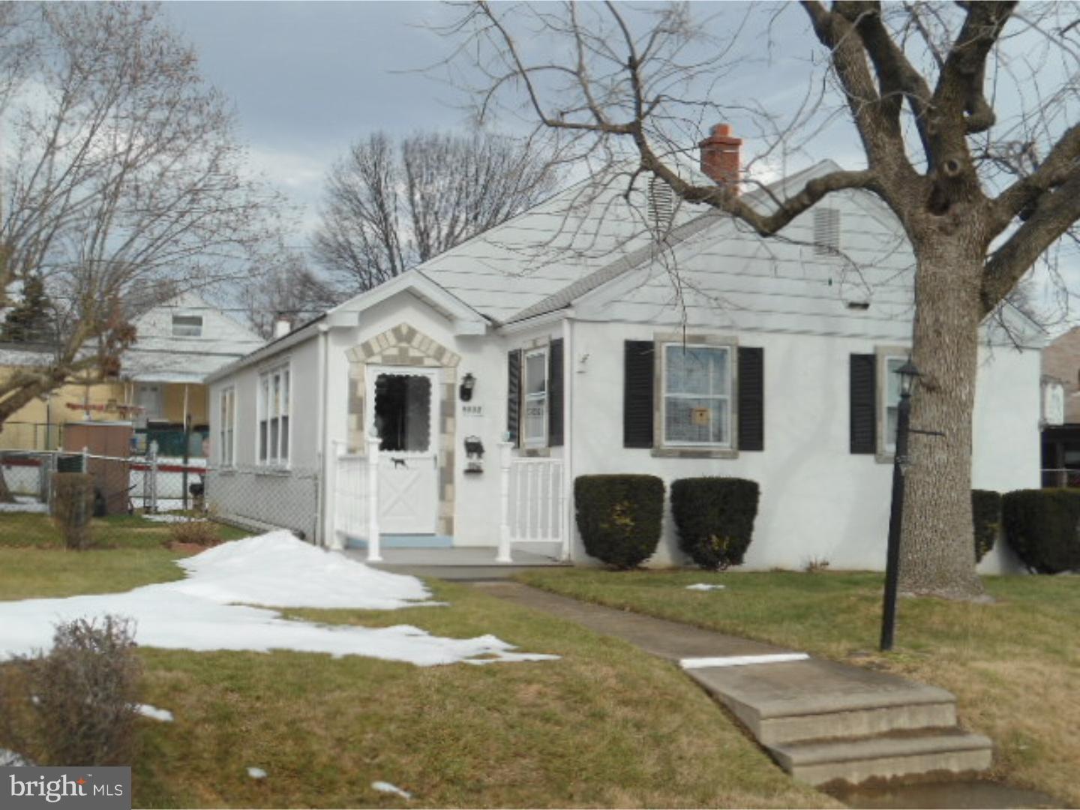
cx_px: 540
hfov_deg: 42.9
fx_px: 1373
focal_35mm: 44
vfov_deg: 32.9
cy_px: 405
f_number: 10
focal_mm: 7.9
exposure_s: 1/160
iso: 80
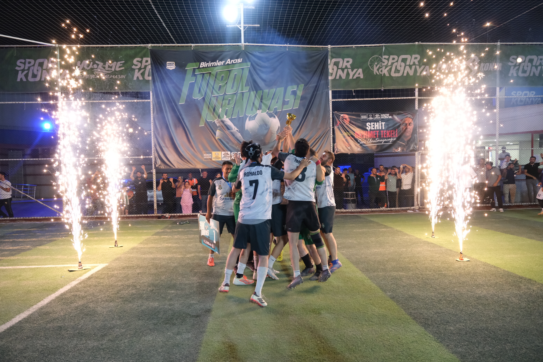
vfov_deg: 53.1
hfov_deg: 73.7
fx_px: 362
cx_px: 272
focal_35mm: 24
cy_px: 181
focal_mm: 16
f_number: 2.8
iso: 5000
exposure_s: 1/200
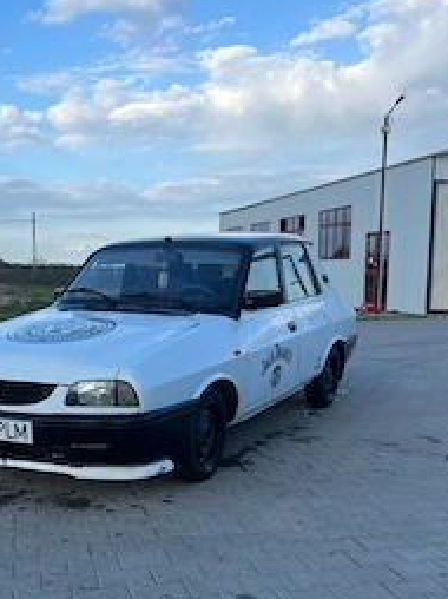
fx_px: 709
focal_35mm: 41
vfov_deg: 45.5
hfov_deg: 34.8
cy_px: 363
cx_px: 158
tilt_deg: -7.3
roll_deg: +0.4
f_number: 1.5
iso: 50
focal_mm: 5.7
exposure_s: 1/1779
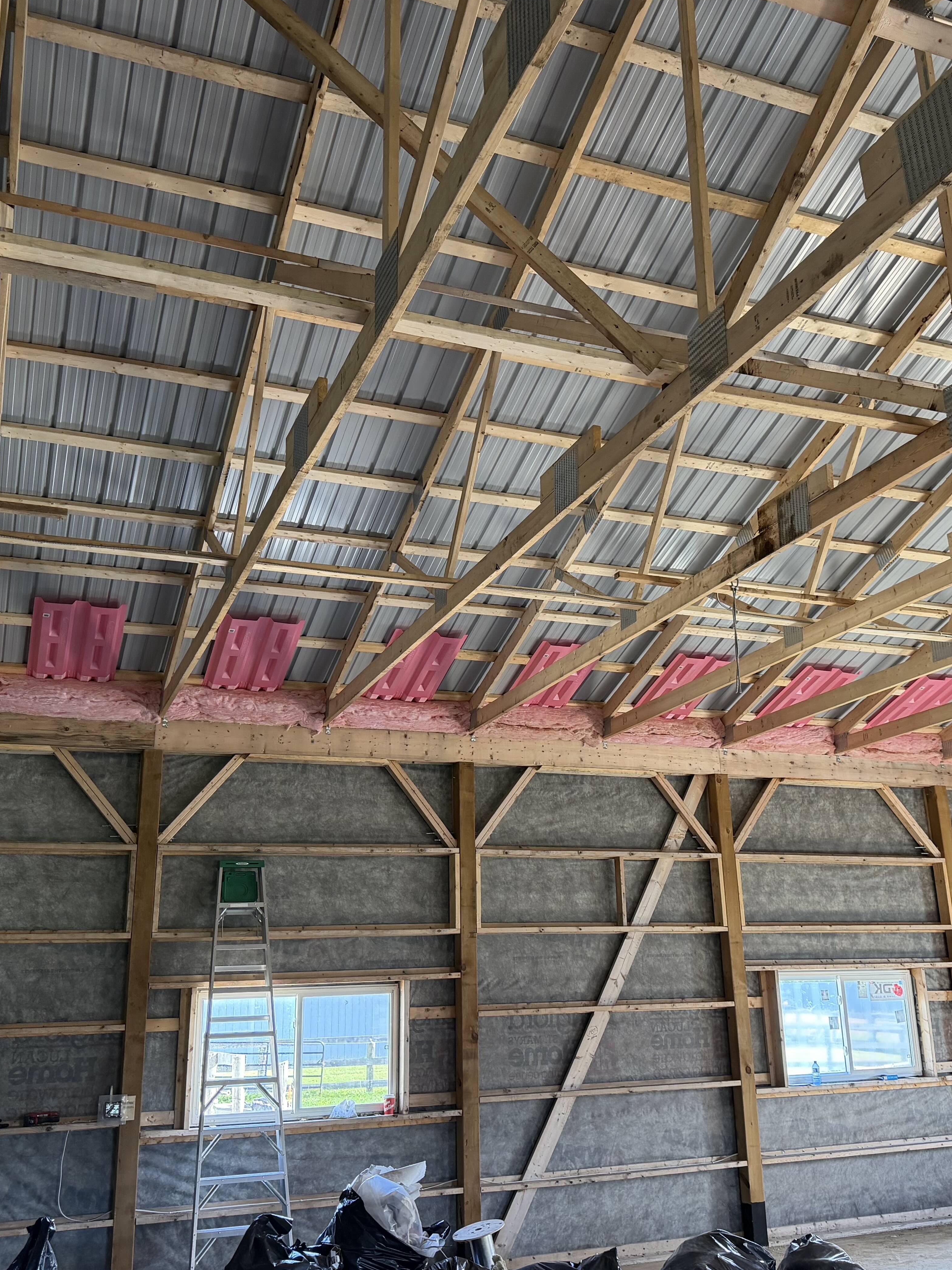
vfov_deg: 55.3
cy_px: 617
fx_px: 1210
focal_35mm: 33
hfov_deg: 42.9
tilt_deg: +18.1
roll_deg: +2.7
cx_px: 539
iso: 200
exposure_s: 1/63
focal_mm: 6.76
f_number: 1.78
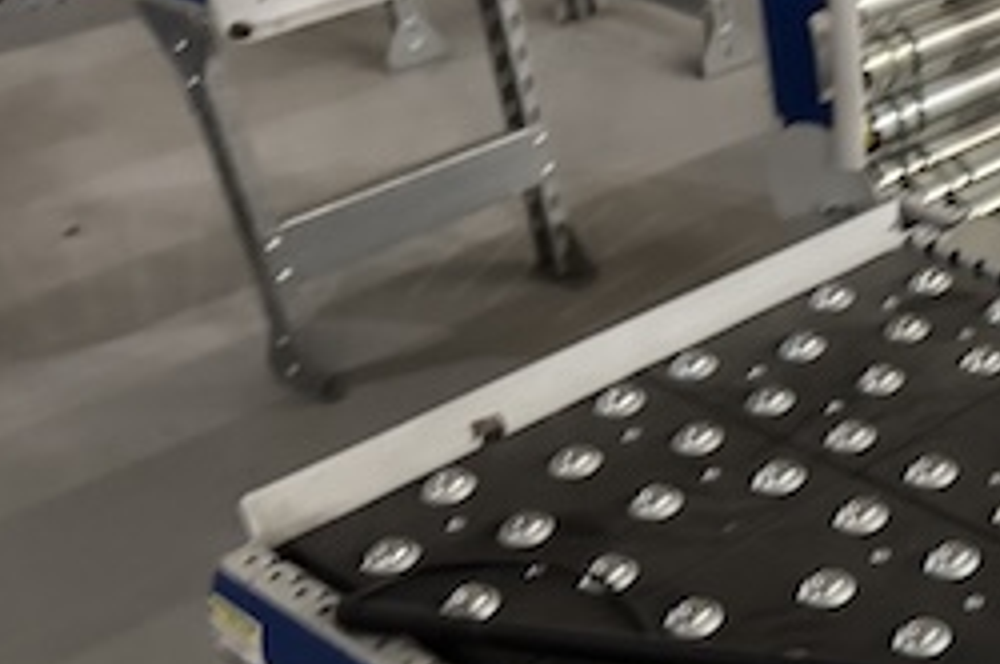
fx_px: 1775
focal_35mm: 64
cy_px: 532
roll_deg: -1.2
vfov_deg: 20.9
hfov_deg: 27.3
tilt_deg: -33.7
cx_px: 1232
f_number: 1.78
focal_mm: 6.76
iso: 1000
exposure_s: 1/35
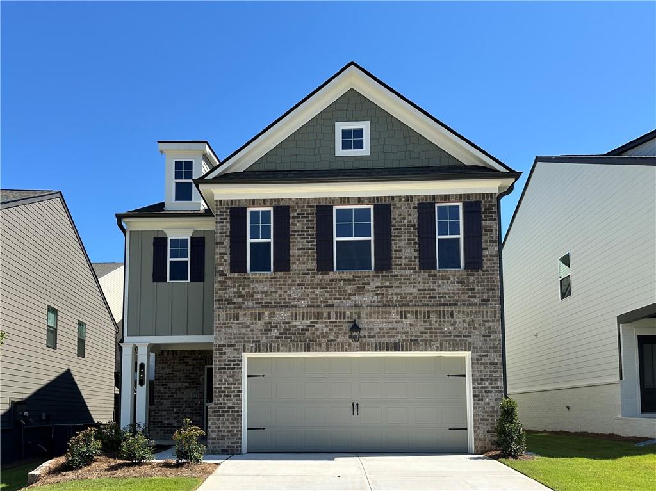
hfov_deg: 71.6
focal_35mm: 24
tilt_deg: +15.0
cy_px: 246
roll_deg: -0.4
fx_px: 455
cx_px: 328
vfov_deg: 56.8
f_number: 1.78
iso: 80
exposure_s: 1/3717
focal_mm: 6.86
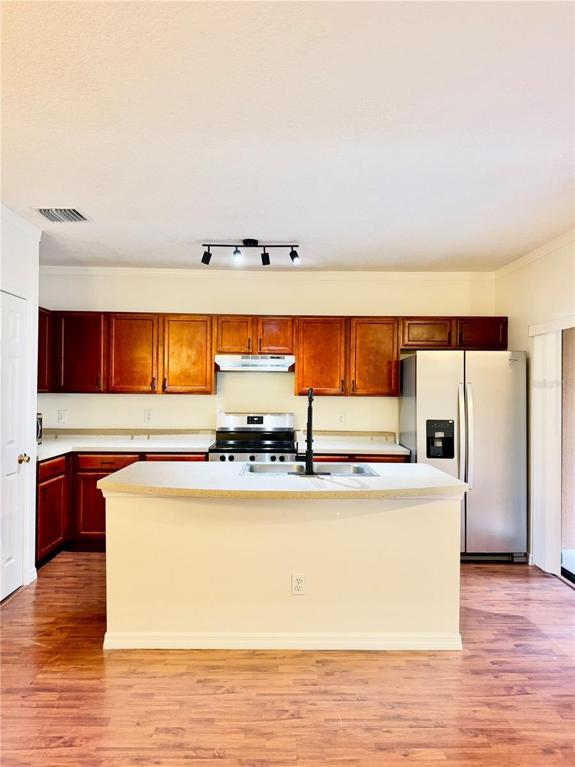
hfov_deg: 56.8
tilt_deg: +0.6
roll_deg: -1.3
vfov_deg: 71.6
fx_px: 532
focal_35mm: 24
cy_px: 384
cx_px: 288
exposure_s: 1/60
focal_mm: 6.76
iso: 250
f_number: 1.78
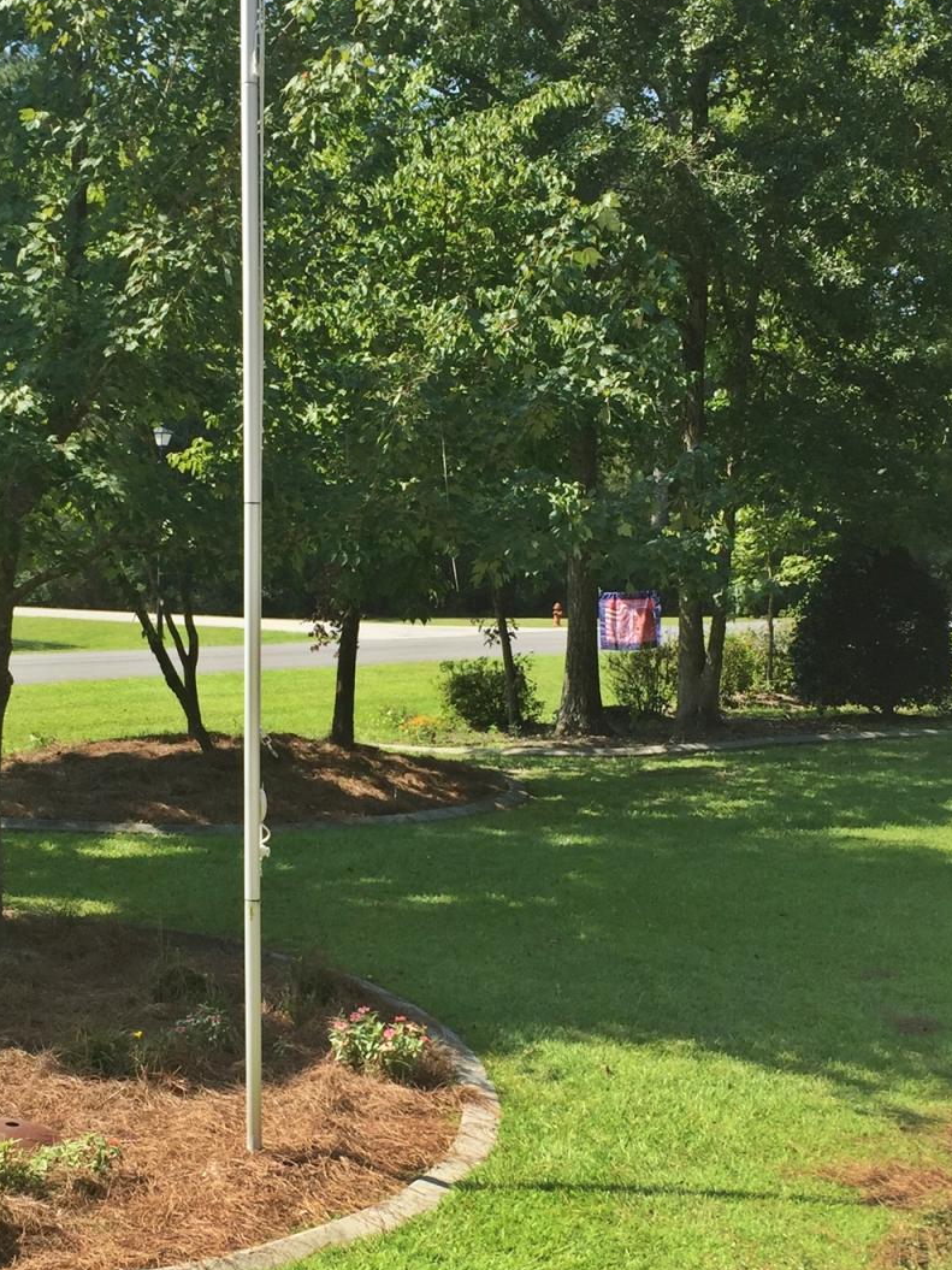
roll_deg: -1.0
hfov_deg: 26.5
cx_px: 377
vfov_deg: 34.9
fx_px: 2017
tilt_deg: -4.9
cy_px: 743
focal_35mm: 55
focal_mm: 4.15
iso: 32
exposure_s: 1/732
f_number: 2.2
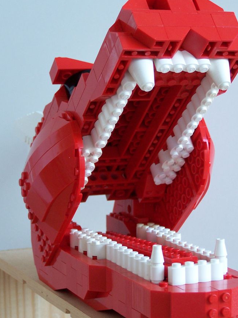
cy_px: 158
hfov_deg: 16.6
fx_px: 816
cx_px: 141
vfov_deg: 22.0
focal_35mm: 89
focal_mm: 12.4
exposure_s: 1/20
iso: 140
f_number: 3.2
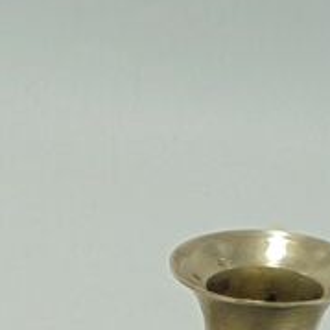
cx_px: -60
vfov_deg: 10.4
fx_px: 1629
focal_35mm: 151
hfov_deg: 11.4
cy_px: 719
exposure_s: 1/100
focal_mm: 6.1
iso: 100
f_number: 4
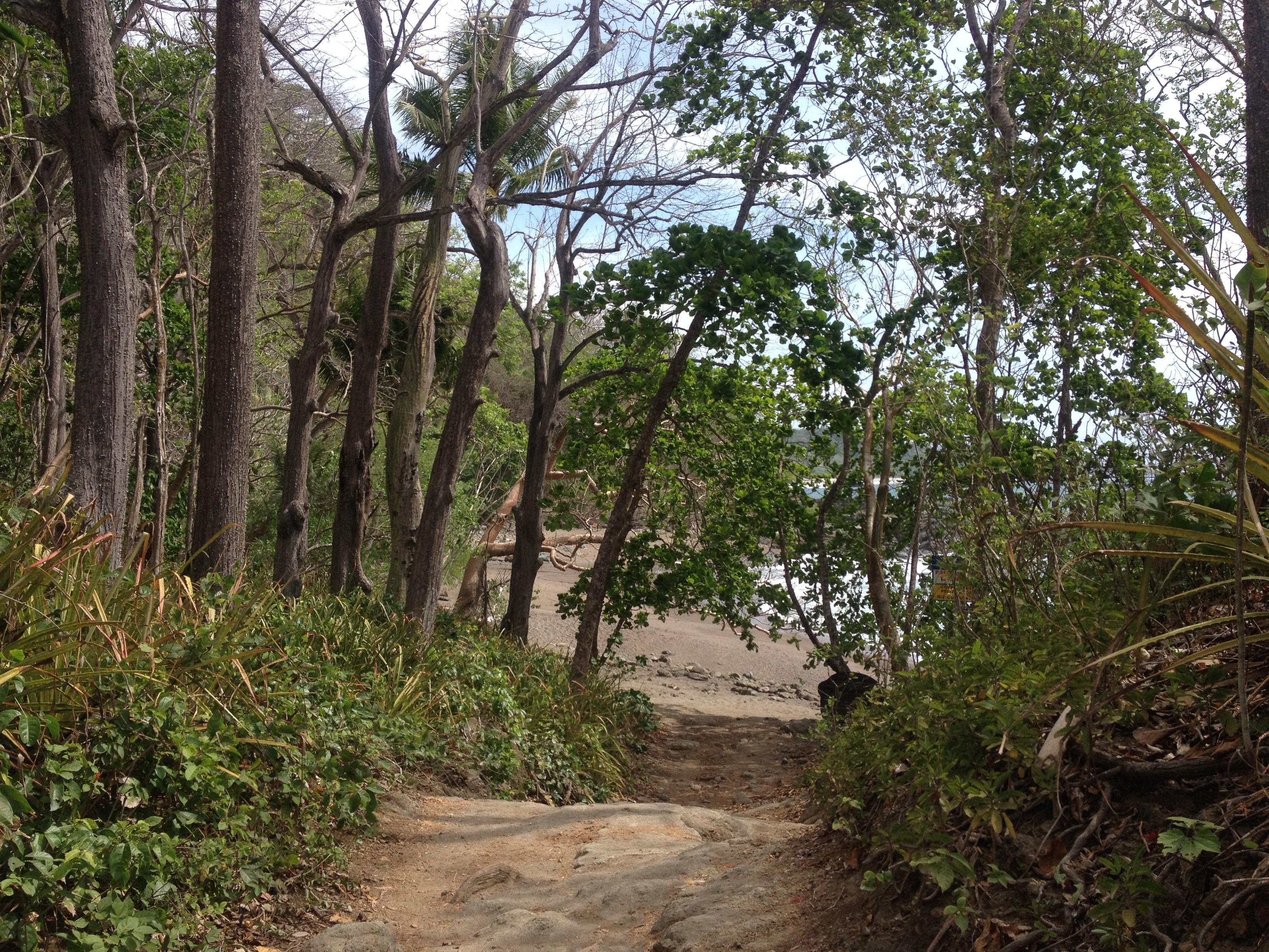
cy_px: 476
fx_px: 1283
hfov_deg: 52.6
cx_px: 634
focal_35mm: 35
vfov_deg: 40.7
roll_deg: +0.5
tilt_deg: -2.3
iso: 50
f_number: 2.4
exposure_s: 1/1082
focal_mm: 4.28
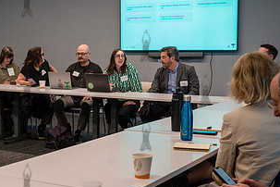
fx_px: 529
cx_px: 24
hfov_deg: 28.4
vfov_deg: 20.0
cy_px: 90
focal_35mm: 68
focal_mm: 35
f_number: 4
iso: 2000
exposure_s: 1/250
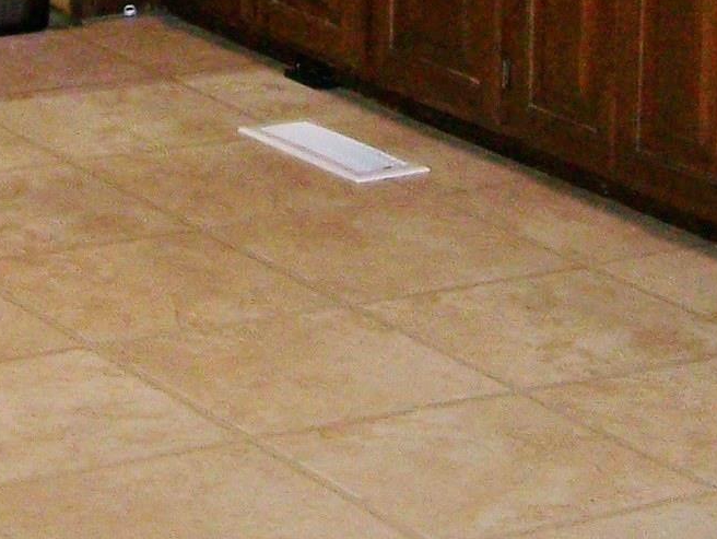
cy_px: -414
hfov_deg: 12.0
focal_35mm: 164
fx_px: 3399
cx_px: 108
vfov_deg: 8.7
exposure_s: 1/60
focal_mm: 6.3
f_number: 2.8
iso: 160
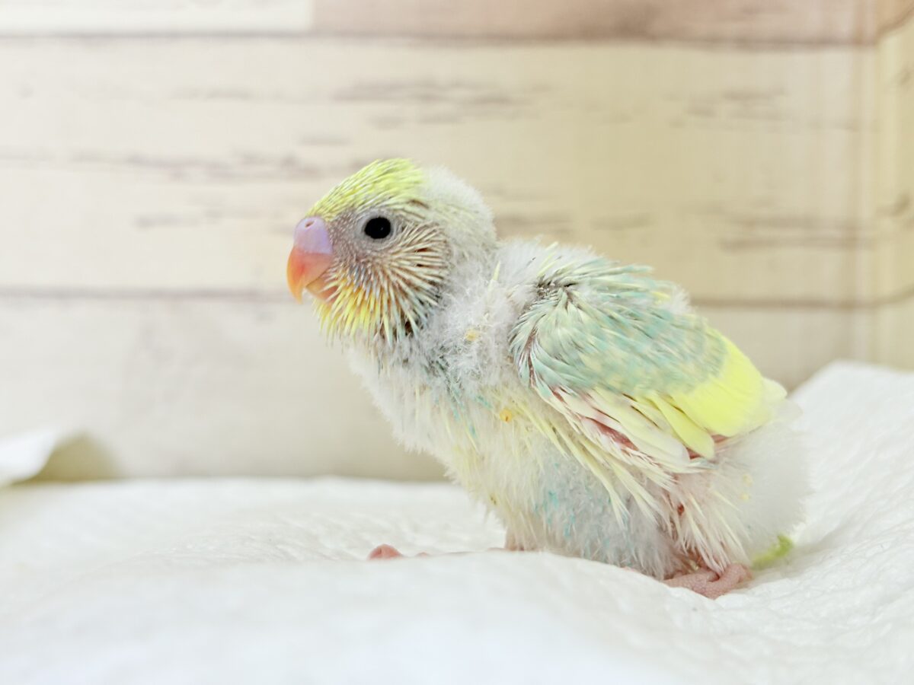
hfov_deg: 36.8
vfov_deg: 28.0
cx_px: 457
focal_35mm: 52
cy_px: 342
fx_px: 1373
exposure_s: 1/50
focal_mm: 5.96
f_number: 1.6
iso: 50
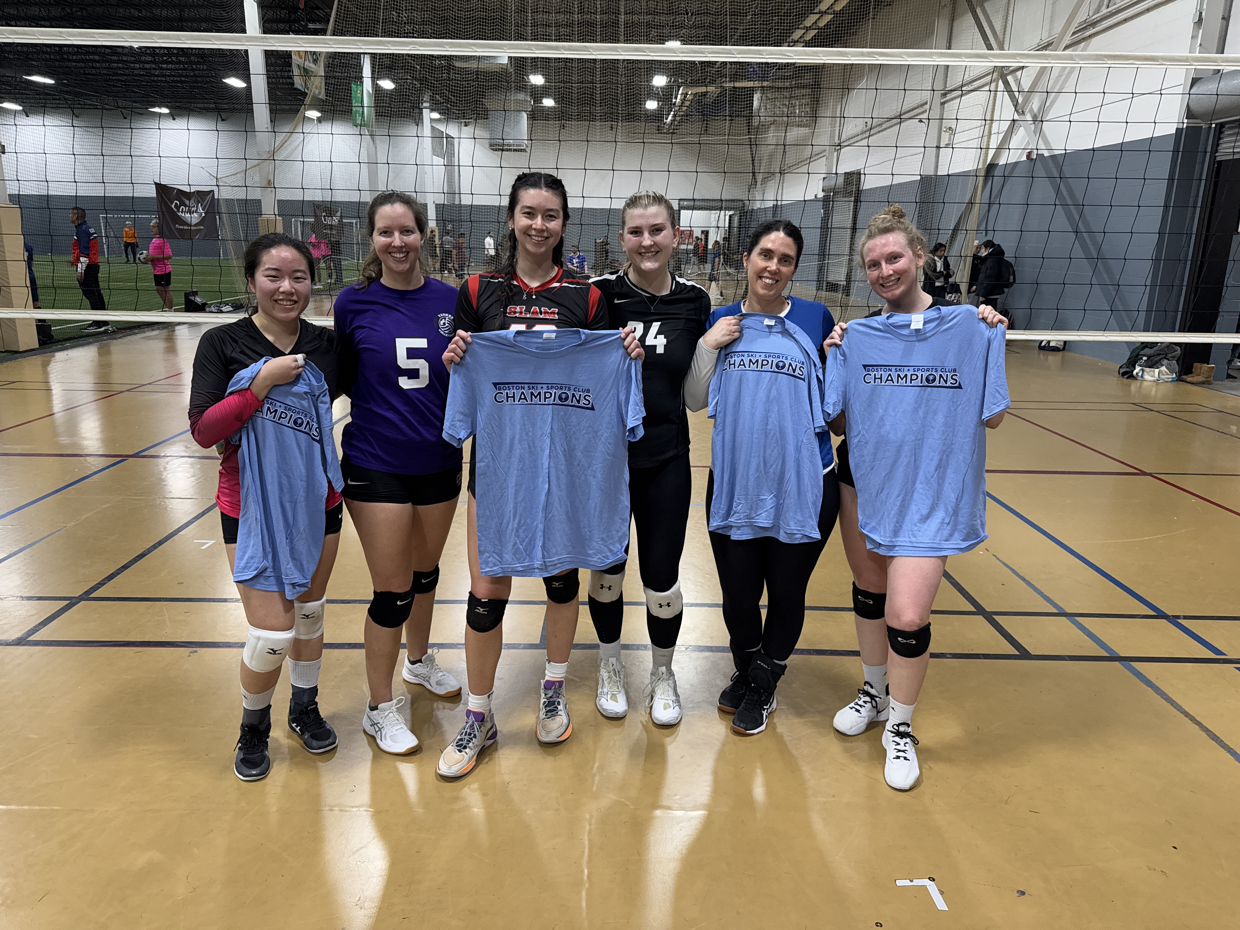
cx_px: 620
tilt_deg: -13.3
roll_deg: -0.7
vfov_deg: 56.8
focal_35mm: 24
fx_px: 860
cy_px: 465
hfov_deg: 71.6
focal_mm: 6.76
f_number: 1.78
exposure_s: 1/62
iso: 200
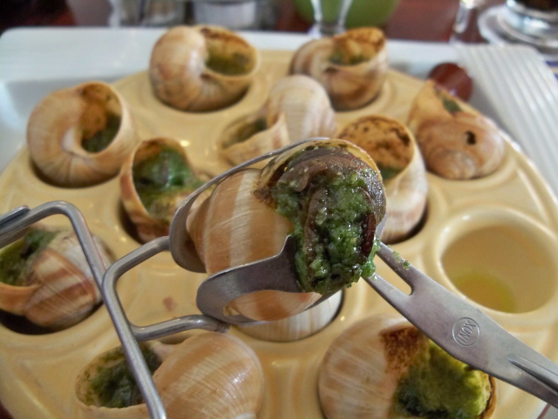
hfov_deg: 52.6
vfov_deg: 40.7
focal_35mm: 35
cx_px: 279
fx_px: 564
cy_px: 210
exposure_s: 1/13
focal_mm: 6.2
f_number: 3.5
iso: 400
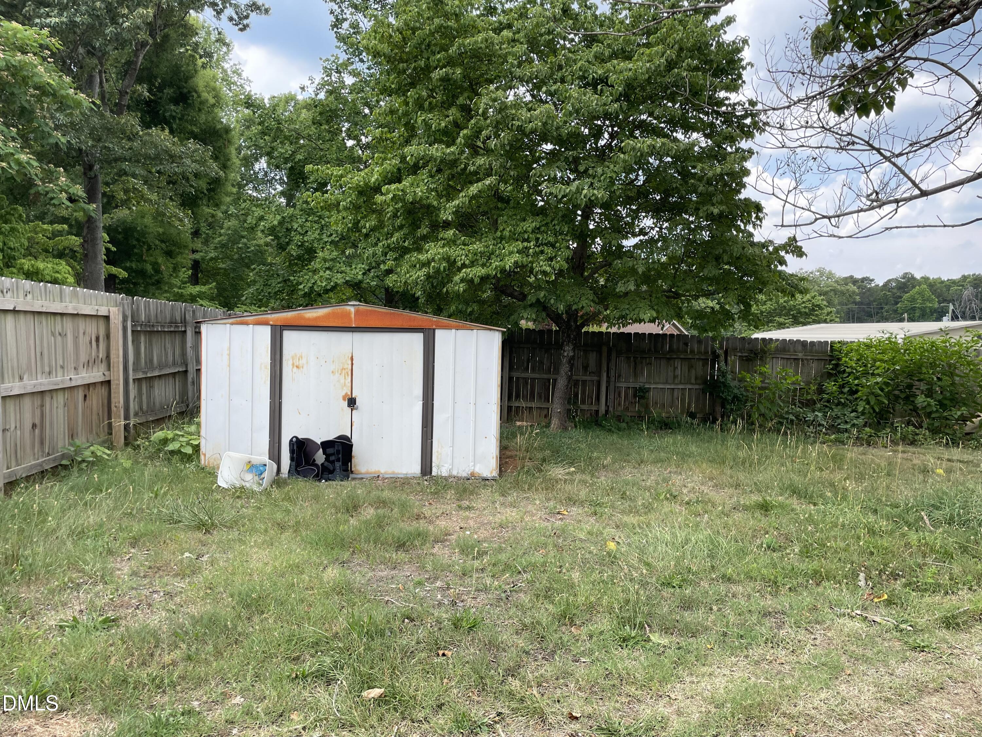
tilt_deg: -2.1
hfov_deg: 67.3
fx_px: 738
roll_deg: +0.7
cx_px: 491
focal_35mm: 26
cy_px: 368
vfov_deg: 53.1
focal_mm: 4.2
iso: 32
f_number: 1.6
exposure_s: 1/836
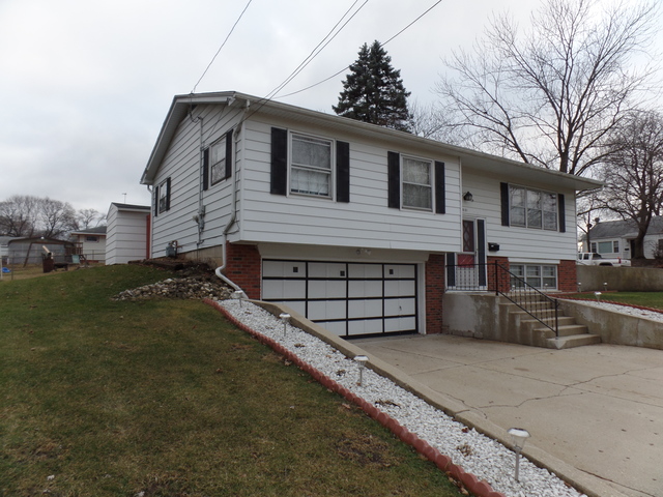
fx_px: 441
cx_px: 332
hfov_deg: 73.9
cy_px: 248
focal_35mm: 23
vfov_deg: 58.9
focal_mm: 4.1
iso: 80
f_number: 3.5
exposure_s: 1/60
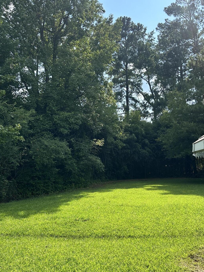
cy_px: 143
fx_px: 275
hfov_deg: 40.7
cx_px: 112
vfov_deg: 52.6
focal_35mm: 35
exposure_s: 1/2410
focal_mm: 6.86
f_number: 1.78
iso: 80
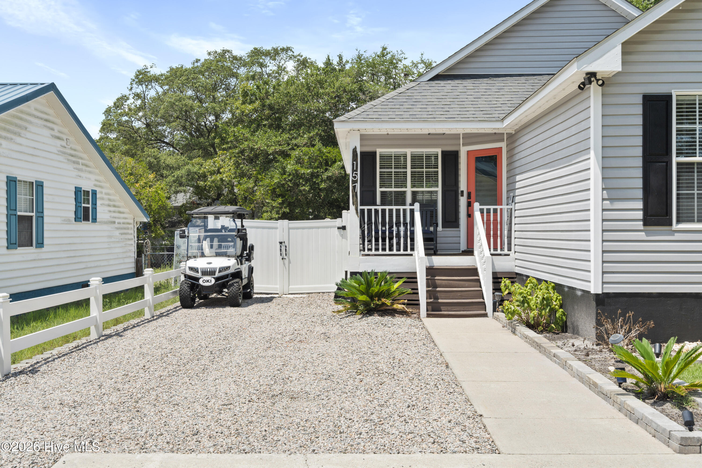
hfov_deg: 54.4
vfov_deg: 37.9
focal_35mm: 35
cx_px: 351
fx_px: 682
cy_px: 234
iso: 100
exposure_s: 1/500
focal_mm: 35
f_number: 8
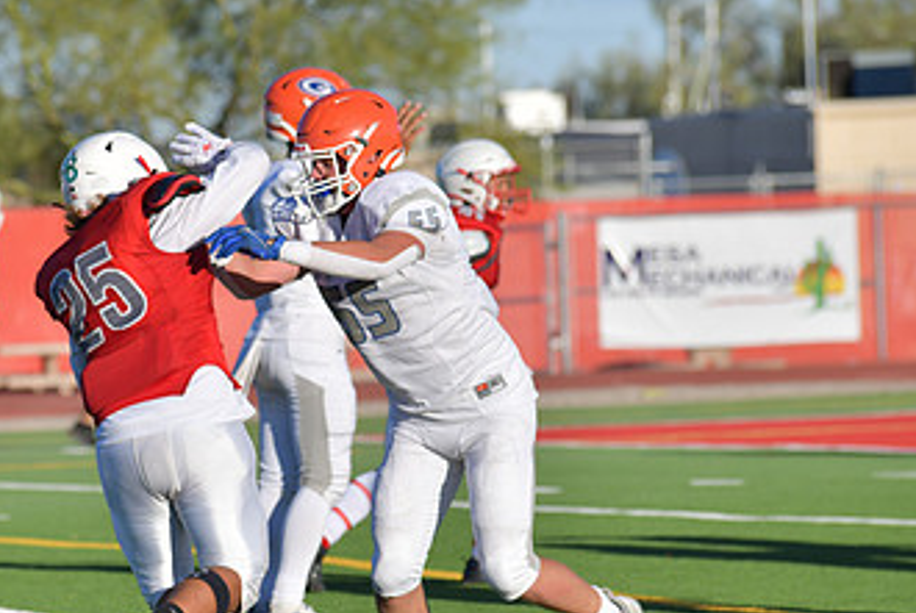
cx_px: 217
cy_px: 401
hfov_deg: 5.9
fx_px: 8943
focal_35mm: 351
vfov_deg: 3.9
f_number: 5.6
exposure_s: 1/3200
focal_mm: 200
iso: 360
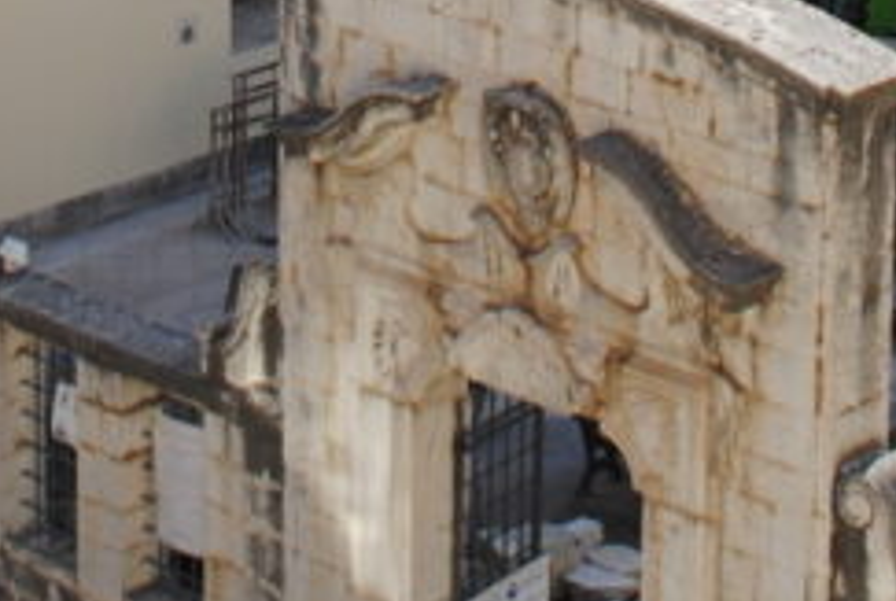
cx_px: 221
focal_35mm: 148
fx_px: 3690
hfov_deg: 13.8
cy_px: -678
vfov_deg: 8.7
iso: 100
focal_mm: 20
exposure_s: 1/200
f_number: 7.1
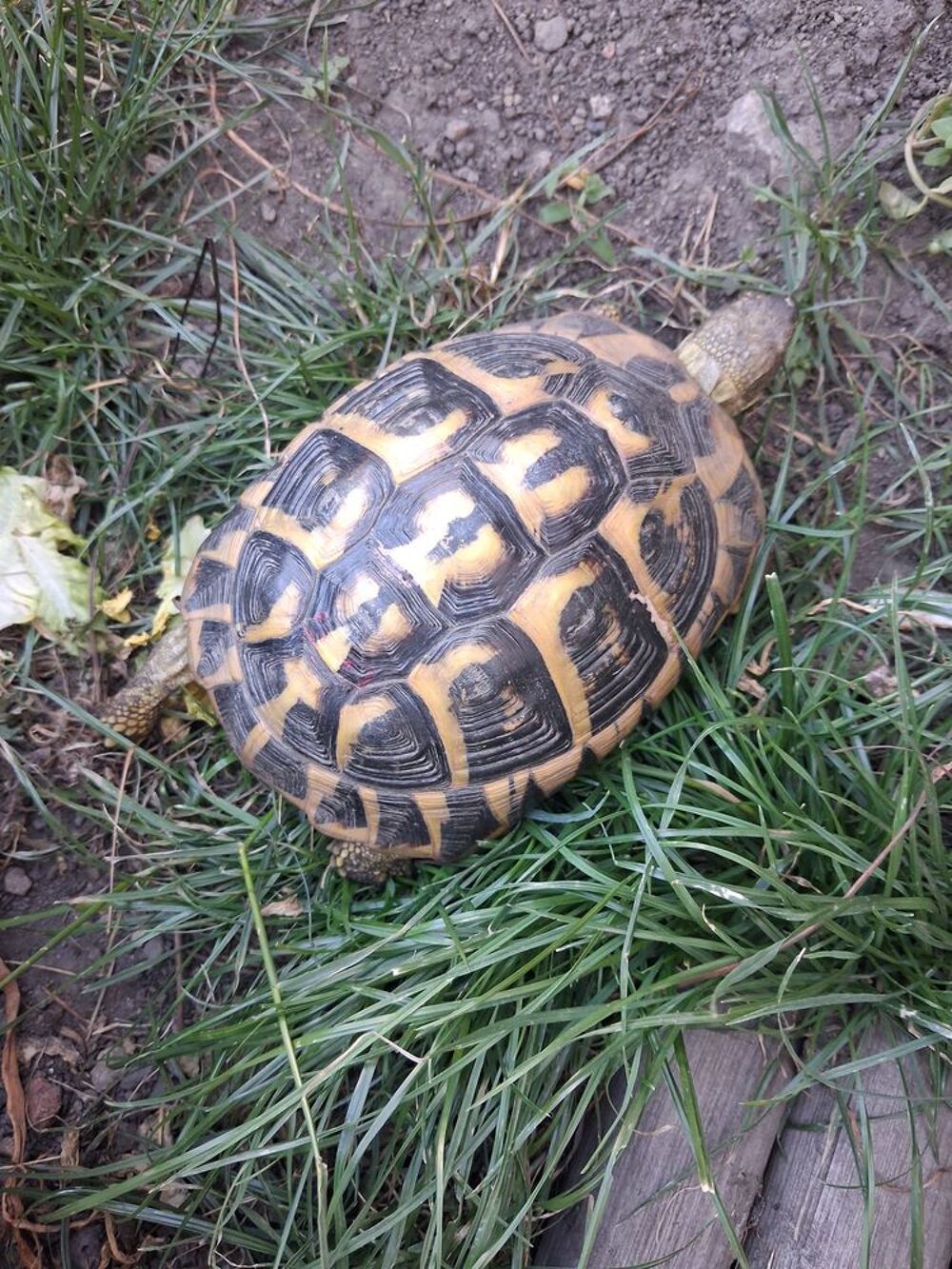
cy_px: 634
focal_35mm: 27
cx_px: 476
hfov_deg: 51.4
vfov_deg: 65.3
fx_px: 990
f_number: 1.8
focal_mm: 4
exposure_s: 1/50
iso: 250
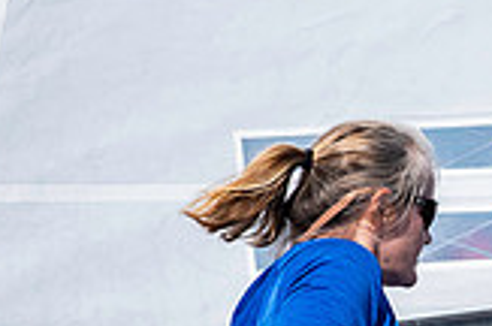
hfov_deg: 1.3
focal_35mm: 1606
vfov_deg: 0.9
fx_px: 21906
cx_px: 688
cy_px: 563
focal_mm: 300
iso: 200
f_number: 5
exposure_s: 1/3200
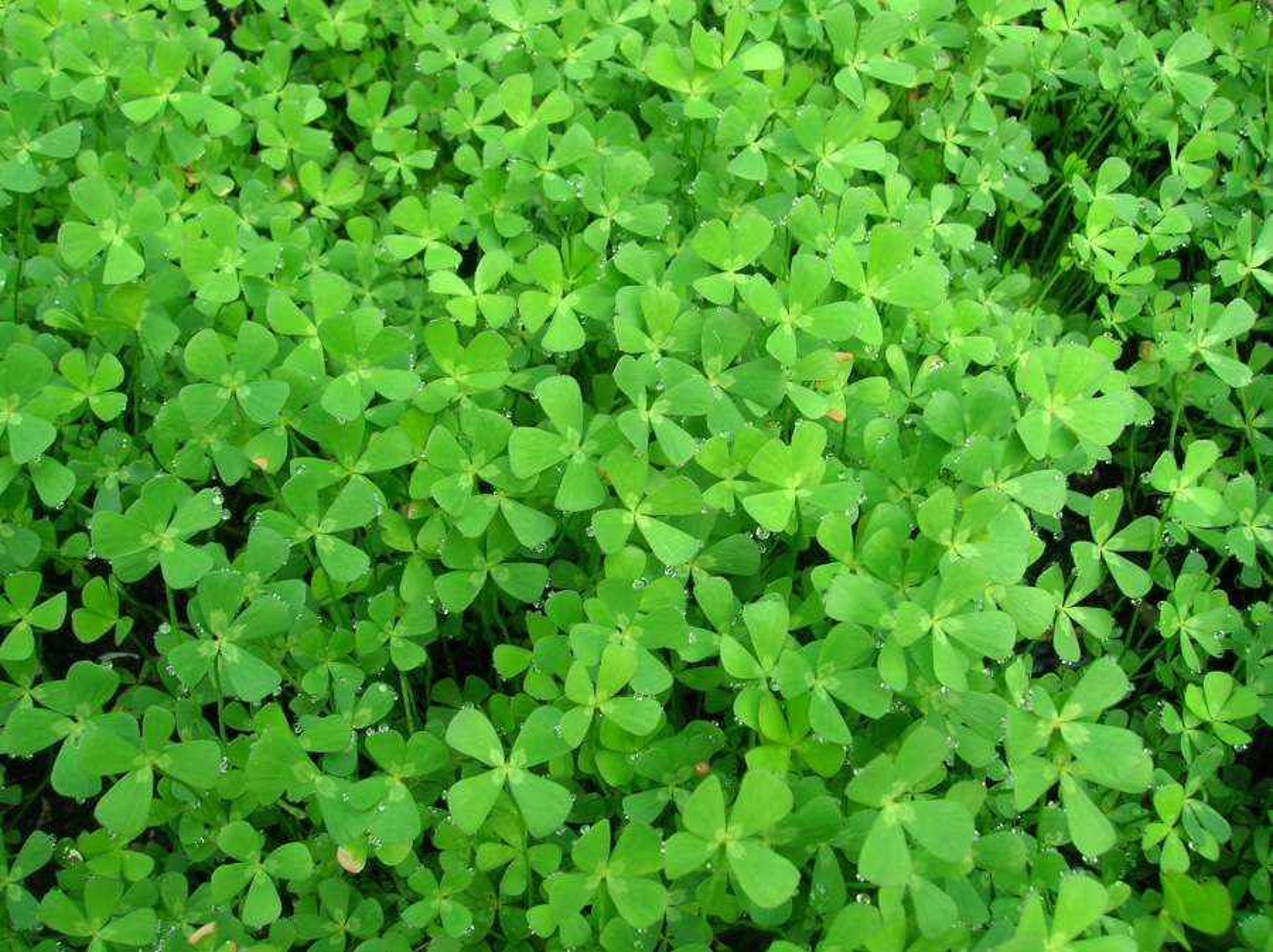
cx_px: 636
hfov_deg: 54.0
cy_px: 476
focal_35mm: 34
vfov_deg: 41.7
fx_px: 1249
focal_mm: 5.7
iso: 50
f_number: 4.9
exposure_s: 1/19.8
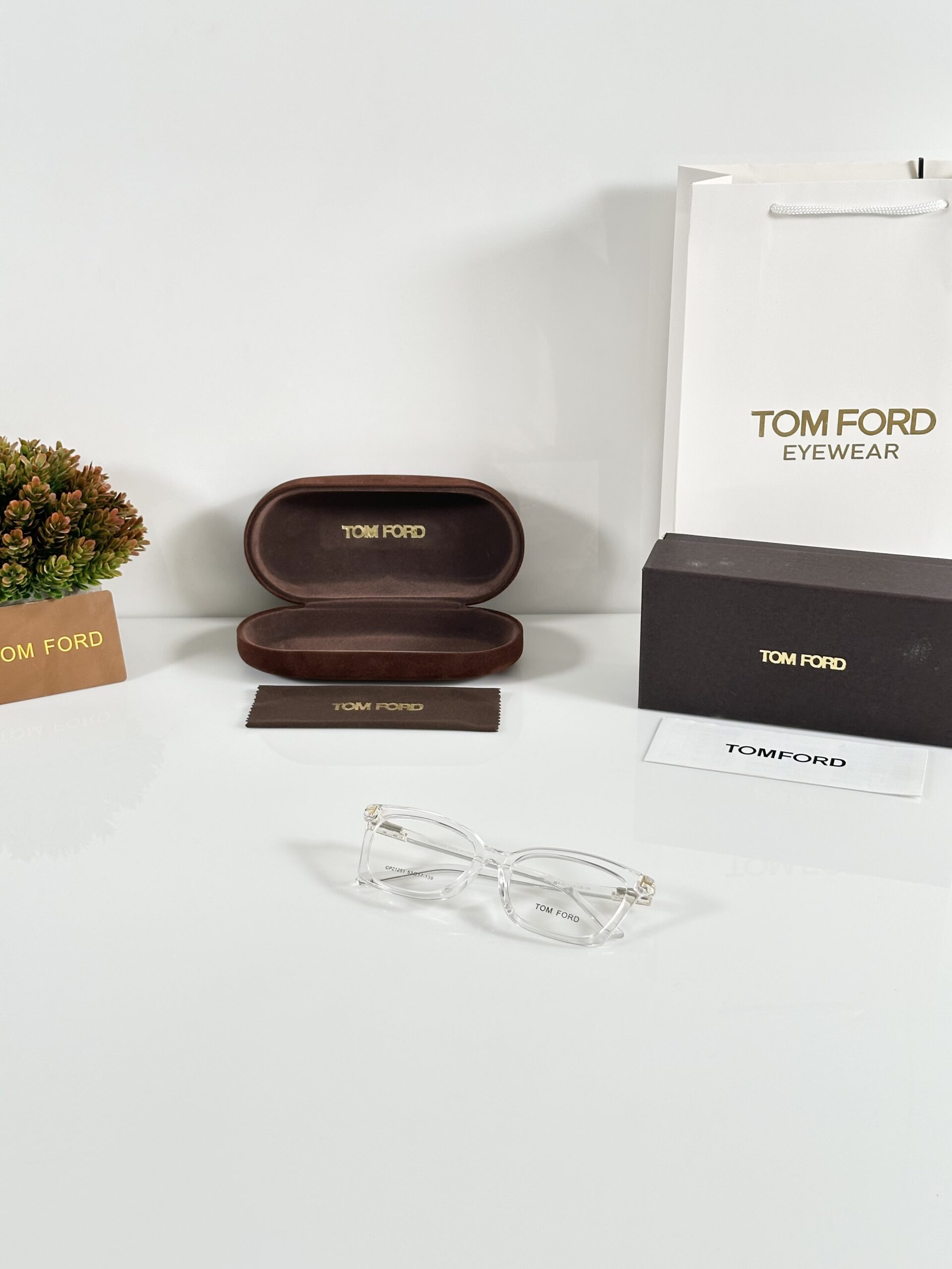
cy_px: 634
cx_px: 476
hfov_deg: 30.3
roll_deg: -0.2
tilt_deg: -25.3
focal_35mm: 48
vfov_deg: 39.7
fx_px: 1760
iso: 80
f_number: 1.78
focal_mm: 6.86
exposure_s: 1/121
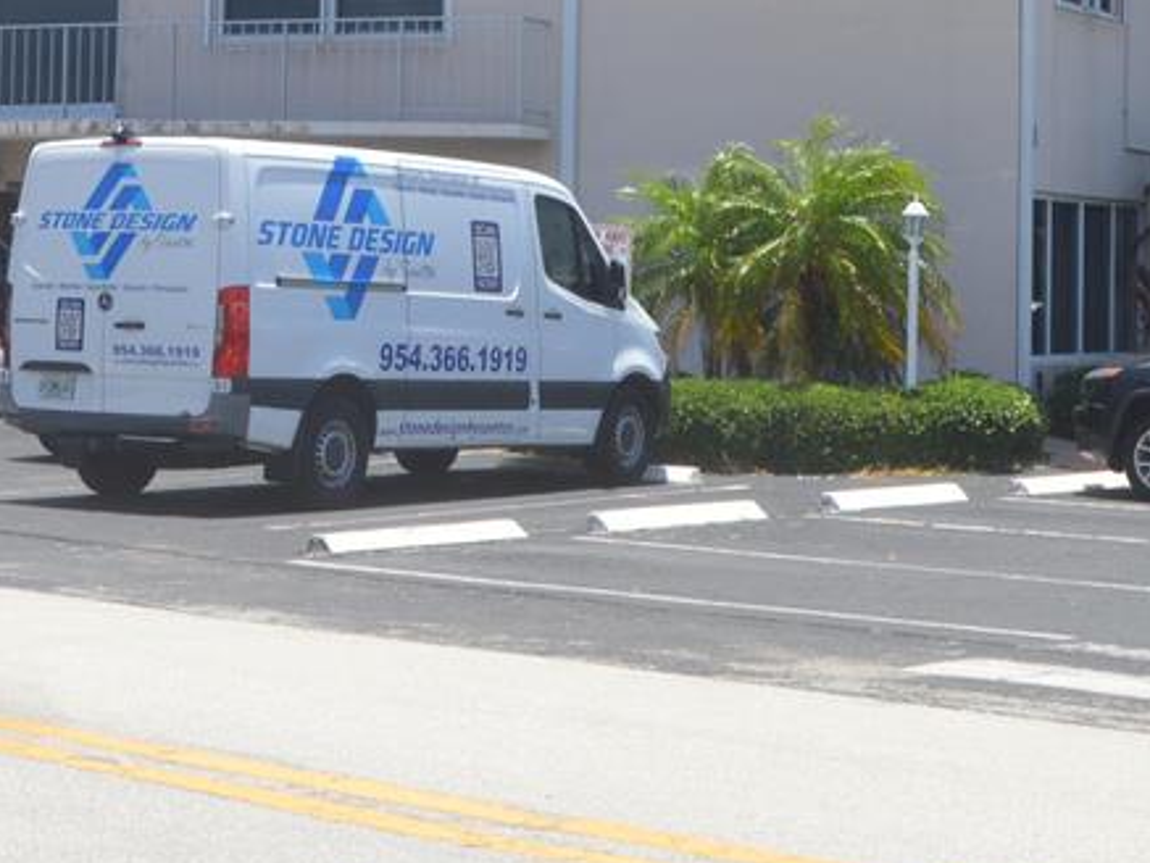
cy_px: 22
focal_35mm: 95
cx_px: 587
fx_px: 3157
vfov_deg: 15.3
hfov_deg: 20.6
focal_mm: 18
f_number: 9
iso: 100
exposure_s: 1/320
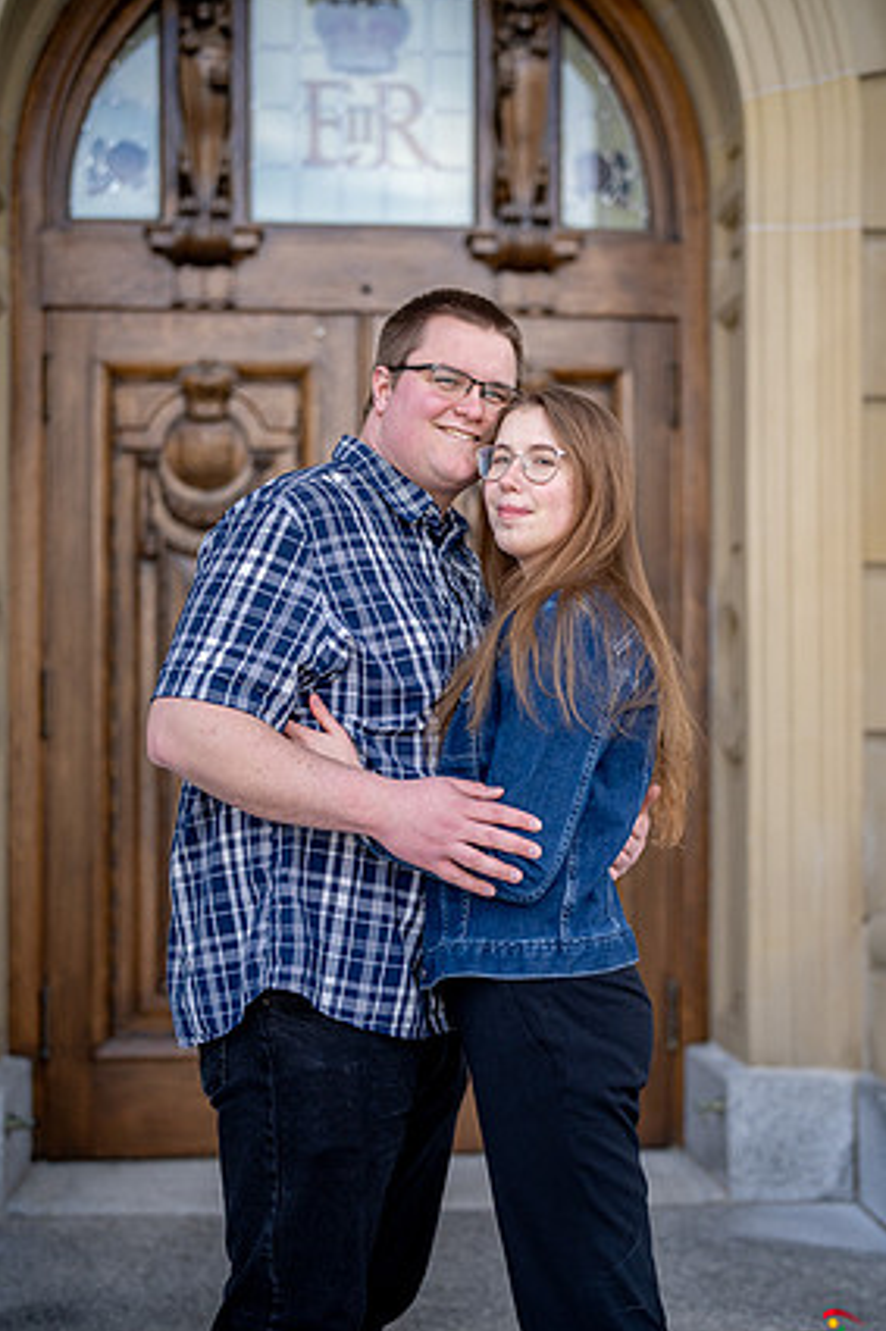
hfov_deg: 25.5
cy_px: 689
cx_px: 441
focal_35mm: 53
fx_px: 1958
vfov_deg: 37.5
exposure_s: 1/6400
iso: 1600
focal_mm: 50
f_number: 1.8
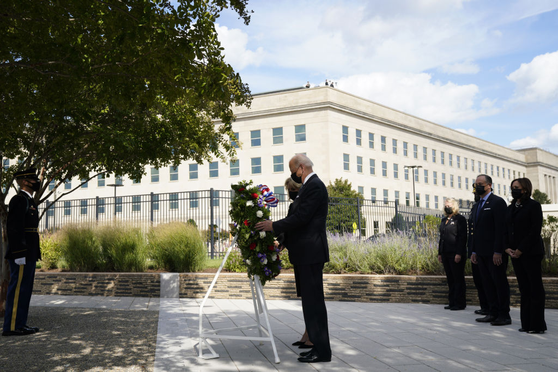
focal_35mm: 35
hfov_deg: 54.4
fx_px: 543
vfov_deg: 37.9
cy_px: 186
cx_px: 279
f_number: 5.6
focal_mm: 35
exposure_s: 1/1250
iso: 400
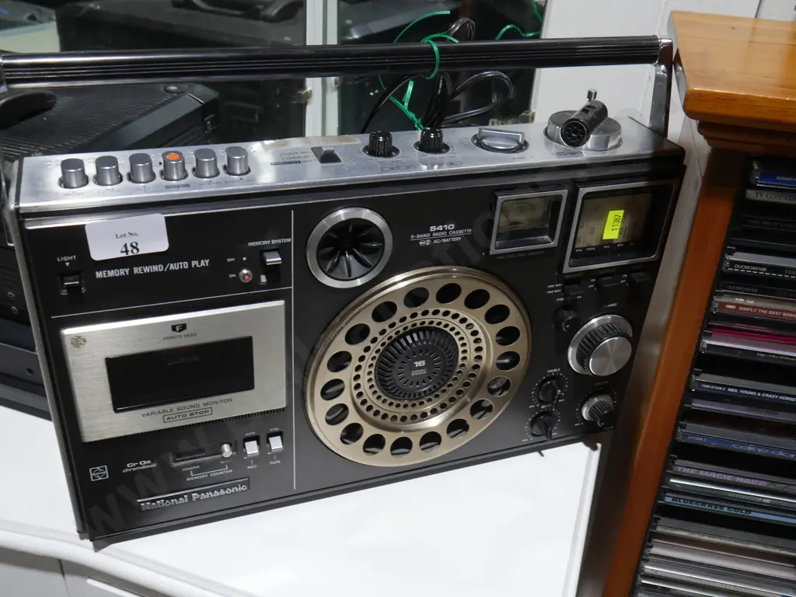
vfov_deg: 41.8
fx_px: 782
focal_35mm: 34
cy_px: 298
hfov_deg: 54.0
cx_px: 398
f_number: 5
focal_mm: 17
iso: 400
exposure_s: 1/60
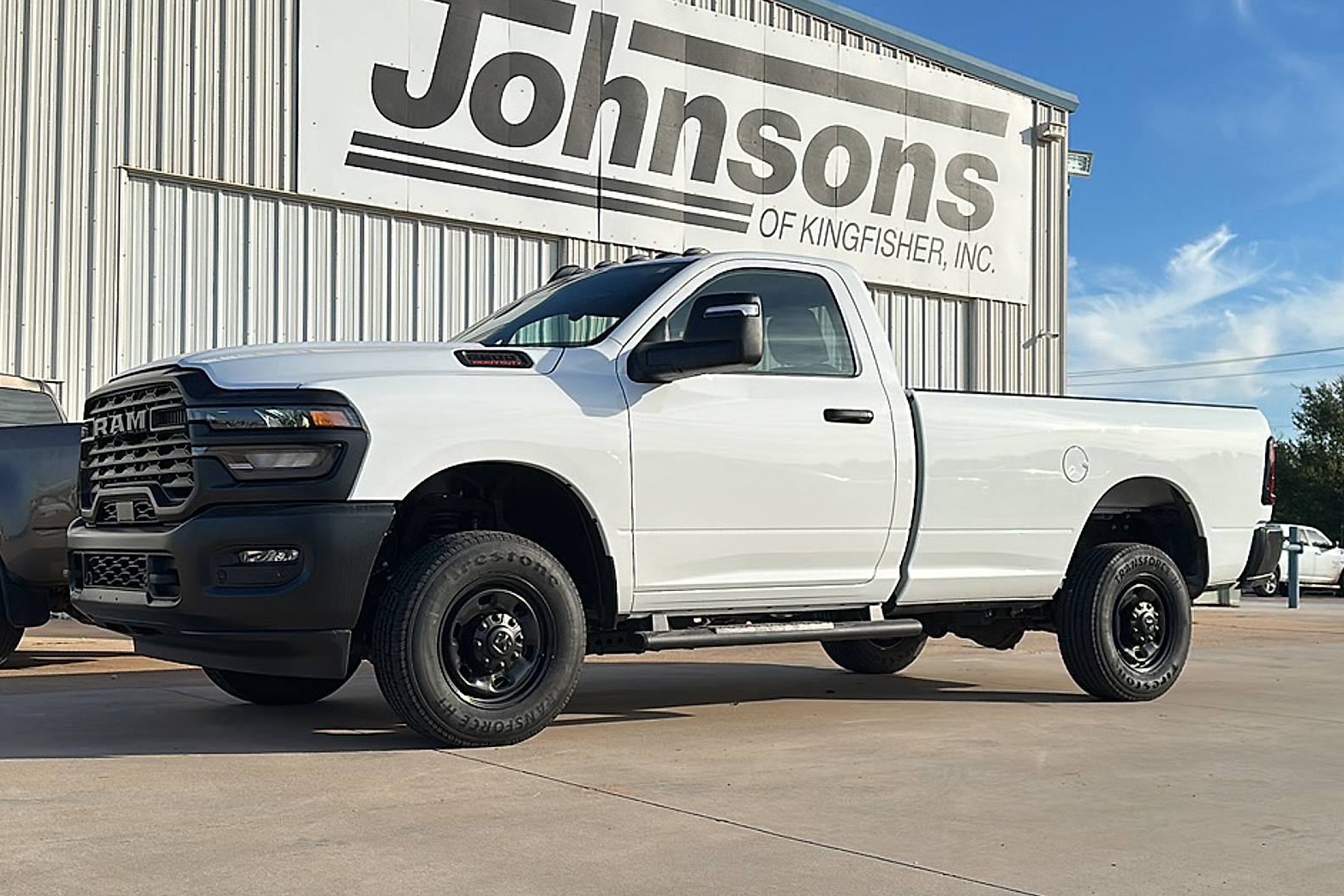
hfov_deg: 54.4
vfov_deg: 37.8
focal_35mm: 35
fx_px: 1307
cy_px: 495
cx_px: 675
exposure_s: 1/5291
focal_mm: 6.86
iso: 80
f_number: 1.78
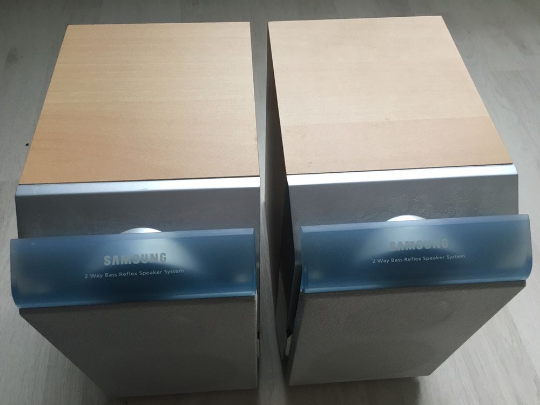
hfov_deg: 61.7
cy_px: 202
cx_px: 270
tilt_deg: -54.8
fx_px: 452
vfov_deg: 48.2
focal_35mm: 29
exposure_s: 1/33
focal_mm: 4.15
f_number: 2.2
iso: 125
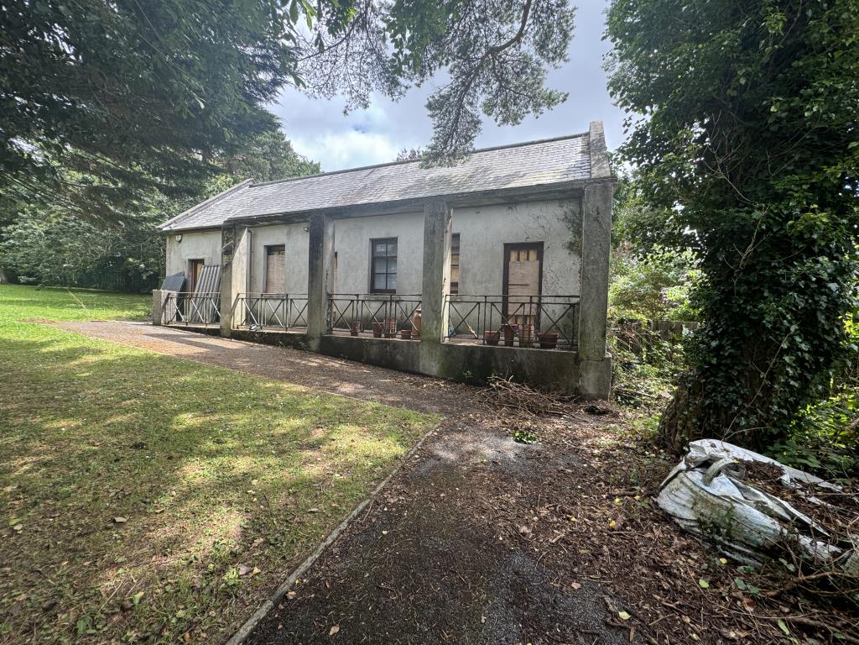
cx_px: 430
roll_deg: -1.6
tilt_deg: +1.0
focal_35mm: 14
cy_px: 322
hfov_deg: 102.1
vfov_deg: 85.7
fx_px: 347
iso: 40
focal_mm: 2.22
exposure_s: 1/226
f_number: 2.2
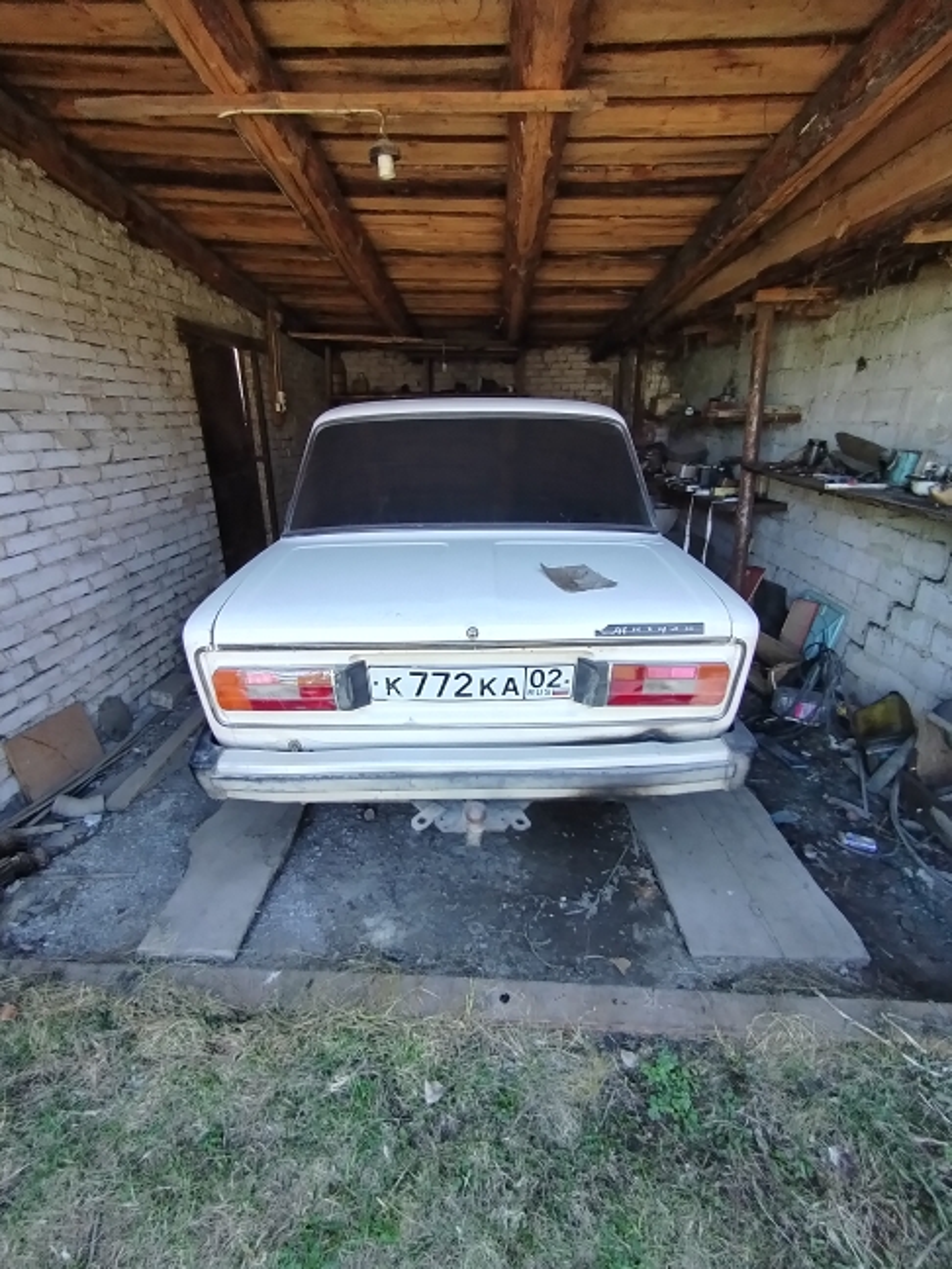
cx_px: 476
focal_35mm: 16
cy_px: 634
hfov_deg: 78.1
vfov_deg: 94.5
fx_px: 587
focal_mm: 1.42
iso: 134
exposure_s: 1/50
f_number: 2.2
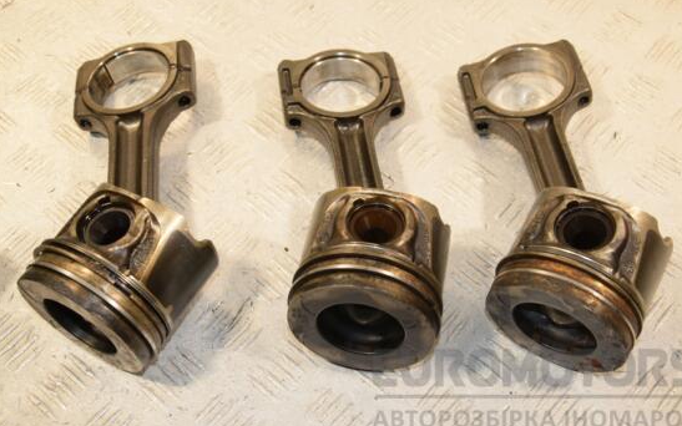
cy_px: 202
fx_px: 1060
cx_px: 349
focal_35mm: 57
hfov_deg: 35.7
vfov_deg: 22.8
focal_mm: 34
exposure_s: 1/200
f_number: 6.3
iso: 800
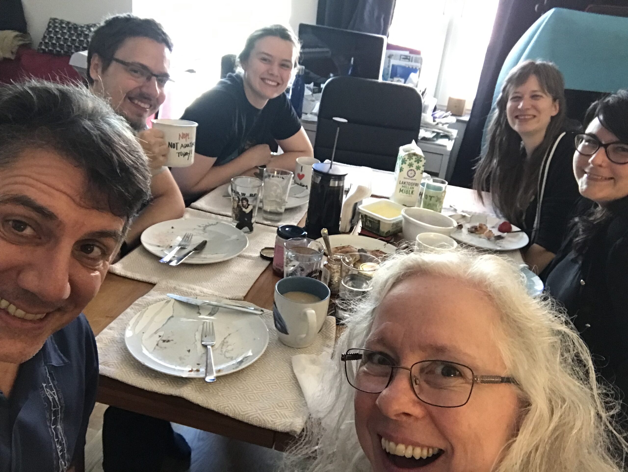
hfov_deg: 56.8
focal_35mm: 32
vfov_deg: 44.2
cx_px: 314
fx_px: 581
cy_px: 236
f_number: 2.2
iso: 200
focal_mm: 2.87
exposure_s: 1/25
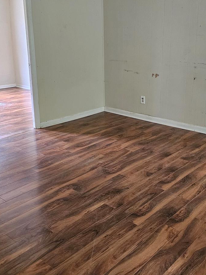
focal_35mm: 39
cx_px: 118
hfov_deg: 36.7
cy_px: 113
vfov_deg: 47.7
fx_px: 310
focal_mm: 6.3
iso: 800
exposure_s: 1/120
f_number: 1.7
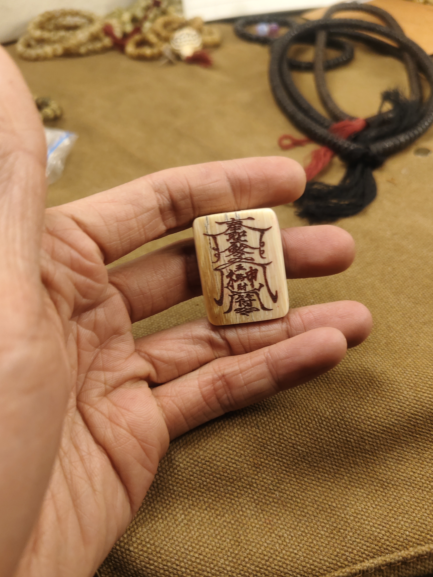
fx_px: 400
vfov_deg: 71.6
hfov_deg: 56.8
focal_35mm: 24
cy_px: 288
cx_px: 224
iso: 286
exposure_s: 1/100
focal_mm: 5.56
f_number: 1.88
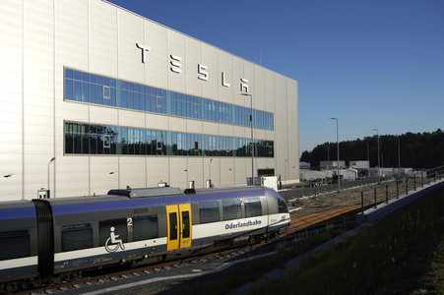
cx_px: 222
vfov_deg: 36.8
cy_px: 148
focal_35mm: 36
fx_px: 444
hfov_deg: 53.2
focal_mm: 36
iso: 100
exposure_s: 1/640
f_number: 8
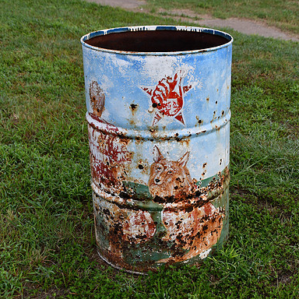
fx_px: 577
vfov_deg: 29.1
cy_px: 149
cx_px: 206
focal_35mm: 59
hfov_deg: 28.8
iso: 320
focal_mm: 31
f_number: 5.6
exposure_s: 1/250
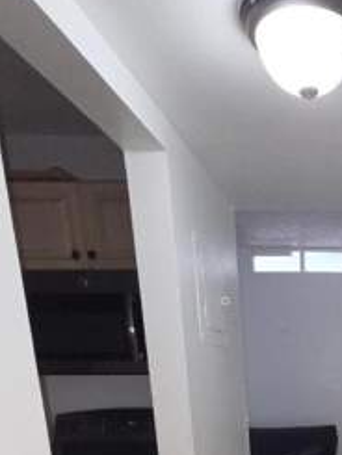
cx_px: 355
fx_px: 447
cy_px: 481
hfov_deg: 36.8
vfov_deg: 43.8
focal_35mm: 34
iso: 320
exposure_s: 1/60
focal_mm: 2.2
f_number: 2.2
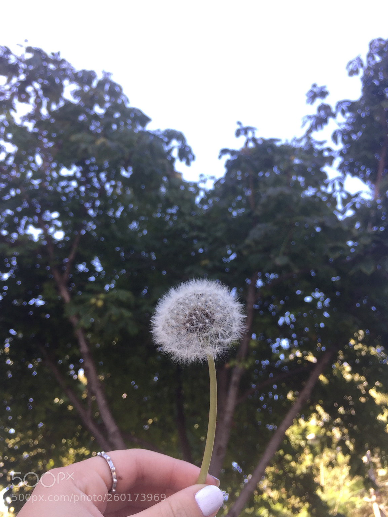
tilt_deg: +38.8
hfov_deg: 46.8
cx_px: 192
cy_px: 256
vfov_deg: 60.0
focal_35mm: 30
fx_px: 448
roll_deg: +2.0
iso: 32
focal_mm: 4.15
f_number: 2.2
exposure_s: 1/114
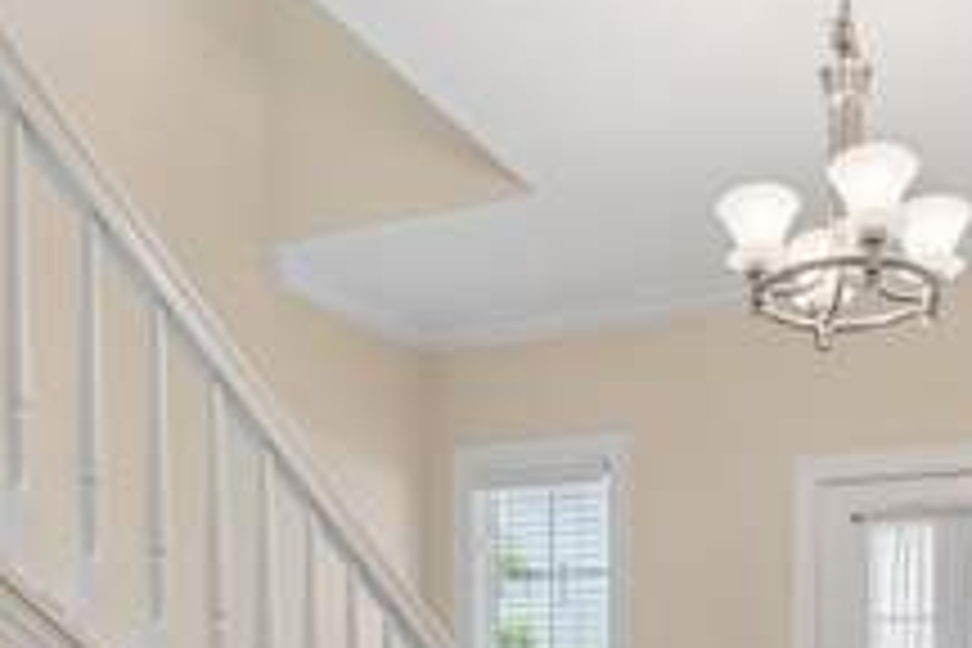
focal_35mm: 40
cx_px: 670
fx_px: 1080
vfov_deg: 30.6
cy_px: 670
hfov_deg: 47.4
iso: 250
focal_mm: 18
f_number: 8
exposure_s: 1/15
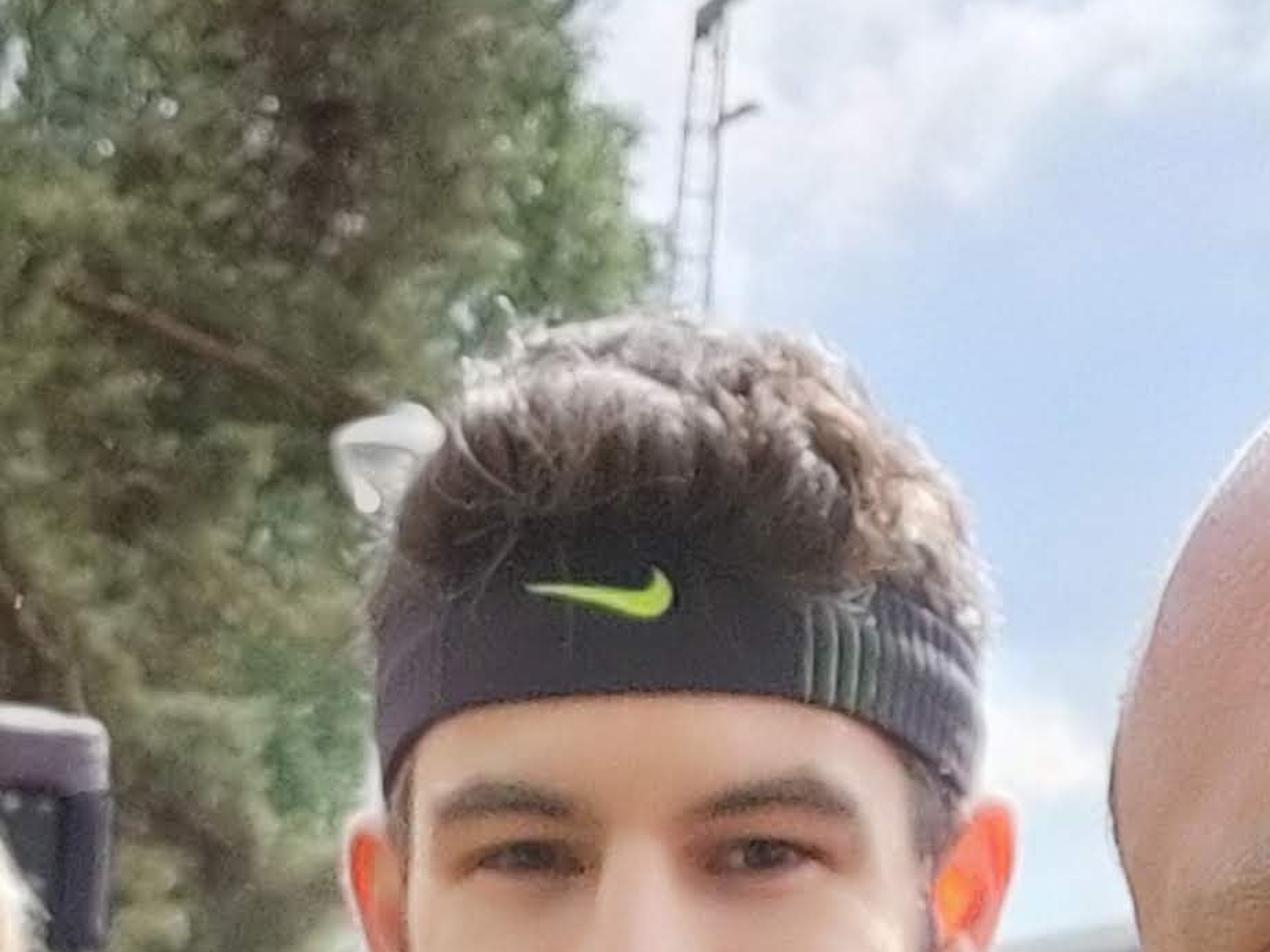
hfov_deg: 19.6
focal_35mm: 100
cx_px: 419
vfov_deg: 13.8
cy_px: 1463
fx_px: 3668
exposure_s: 1/469
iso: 100
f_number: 2
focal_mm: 3.45
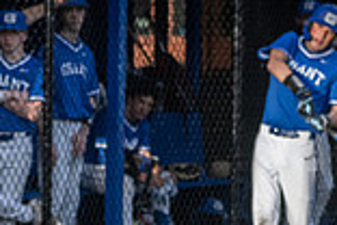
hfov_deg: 5.8
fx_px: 3332
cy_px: 280
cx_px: -32
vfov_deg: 3.9
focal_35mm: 356
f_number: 5.6
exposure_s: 1/1600
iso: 640
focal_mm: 80
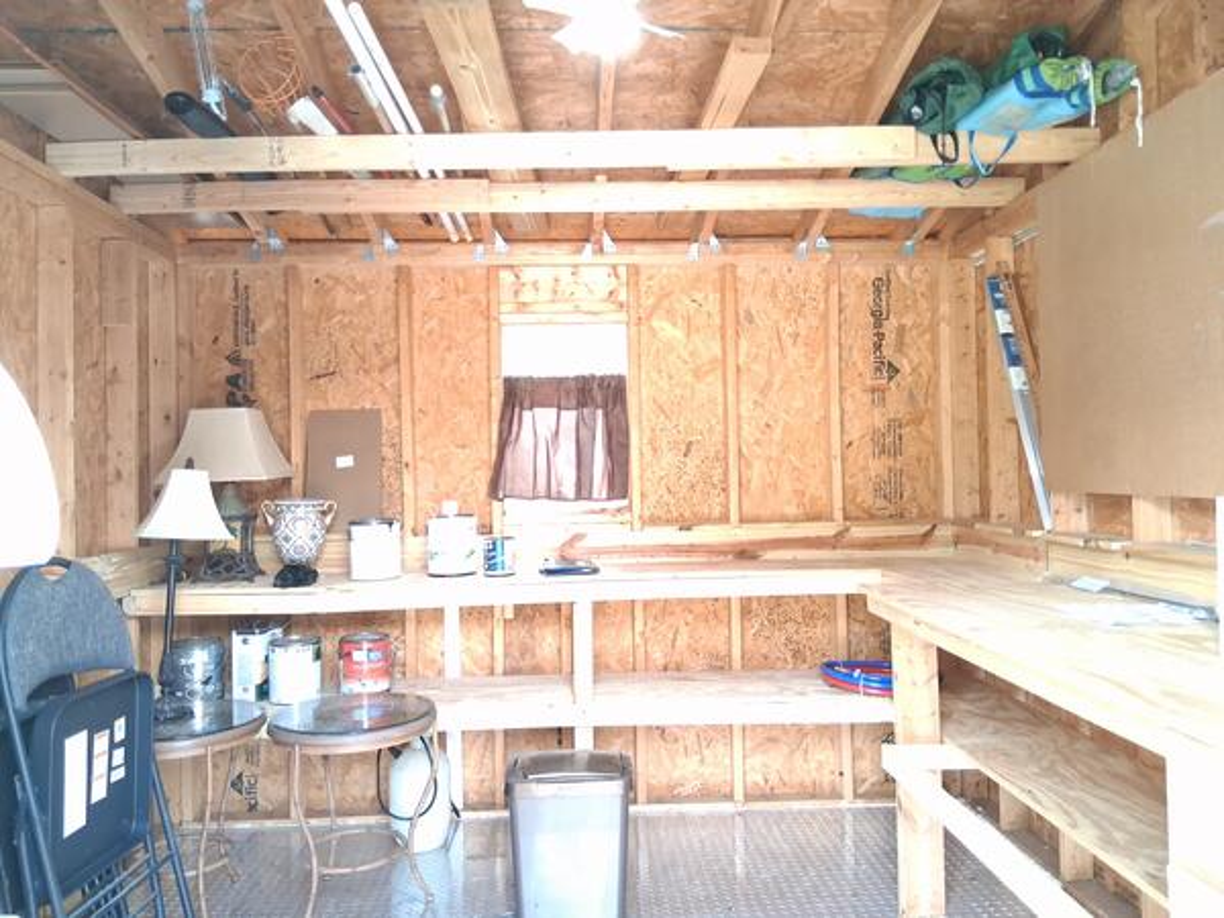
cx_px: 612
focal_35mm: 26
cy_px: 459
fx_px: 919
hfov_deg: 67.3
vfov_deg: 53.1
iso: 500
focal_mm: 3.98
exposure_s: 1/60
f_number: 1.8
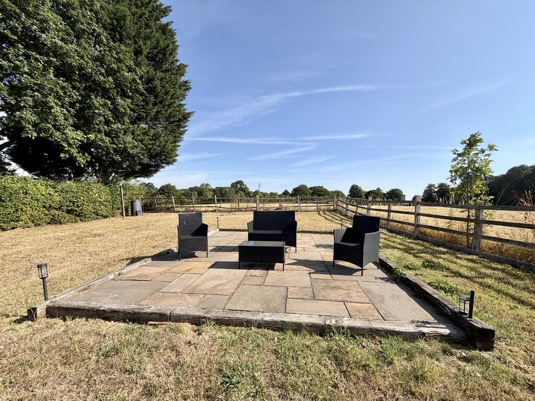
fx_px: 216
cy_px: 200
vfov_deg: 85.7
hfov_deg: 102.1
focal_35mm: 14
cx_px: 268
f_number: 2.2
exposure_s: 1/830
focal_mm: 2.22
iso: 20
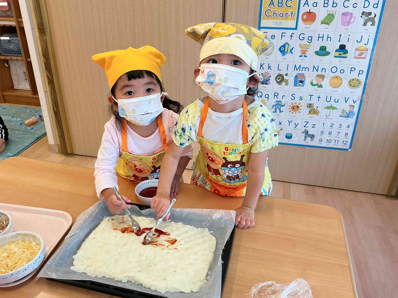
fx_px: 333
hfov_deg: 61.7
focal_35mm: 29
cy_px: 149
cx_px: 199
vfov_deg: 48.2
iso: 40
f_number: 1.8
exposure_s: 1/120
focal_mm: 3
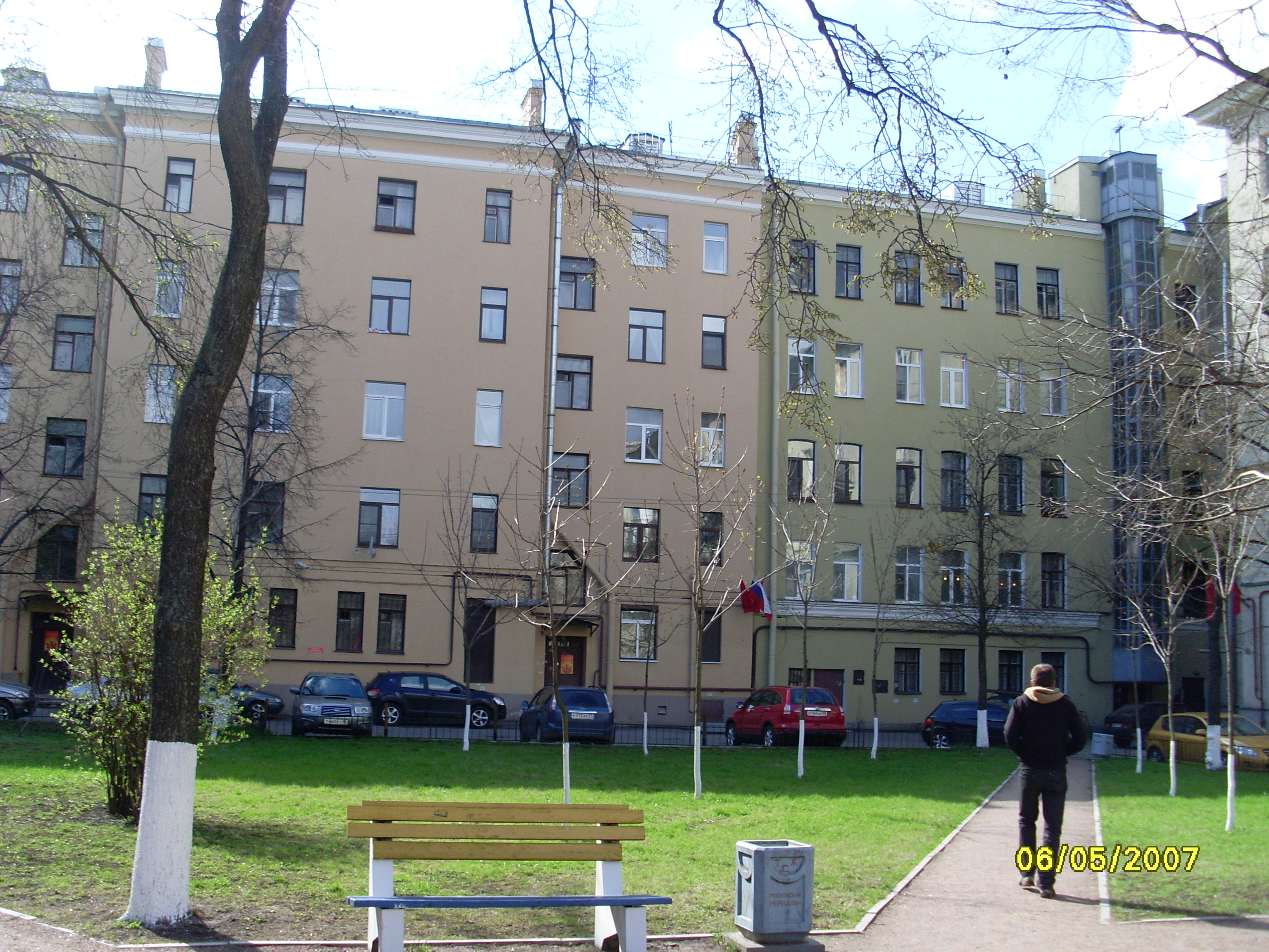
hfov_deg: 49.0
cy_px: 476
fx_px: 1393
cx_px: 634
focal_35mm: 38
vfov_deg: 37.7
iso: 80
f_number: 7.7
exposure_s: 1/125
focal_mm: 6.3
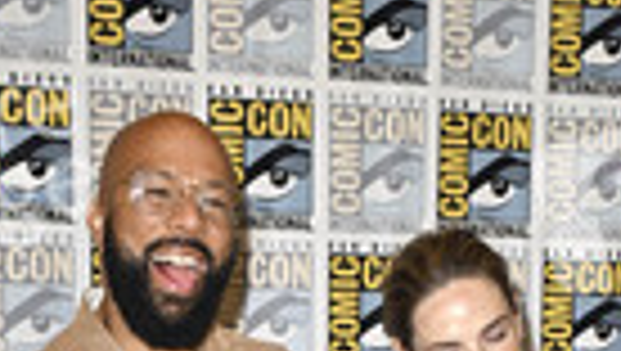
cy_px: 864
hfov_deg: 20.1
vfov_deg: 9.9
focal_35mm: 106
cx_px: 356
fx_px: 1747
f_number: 5
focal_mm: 35
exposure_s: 1/250
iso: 2500
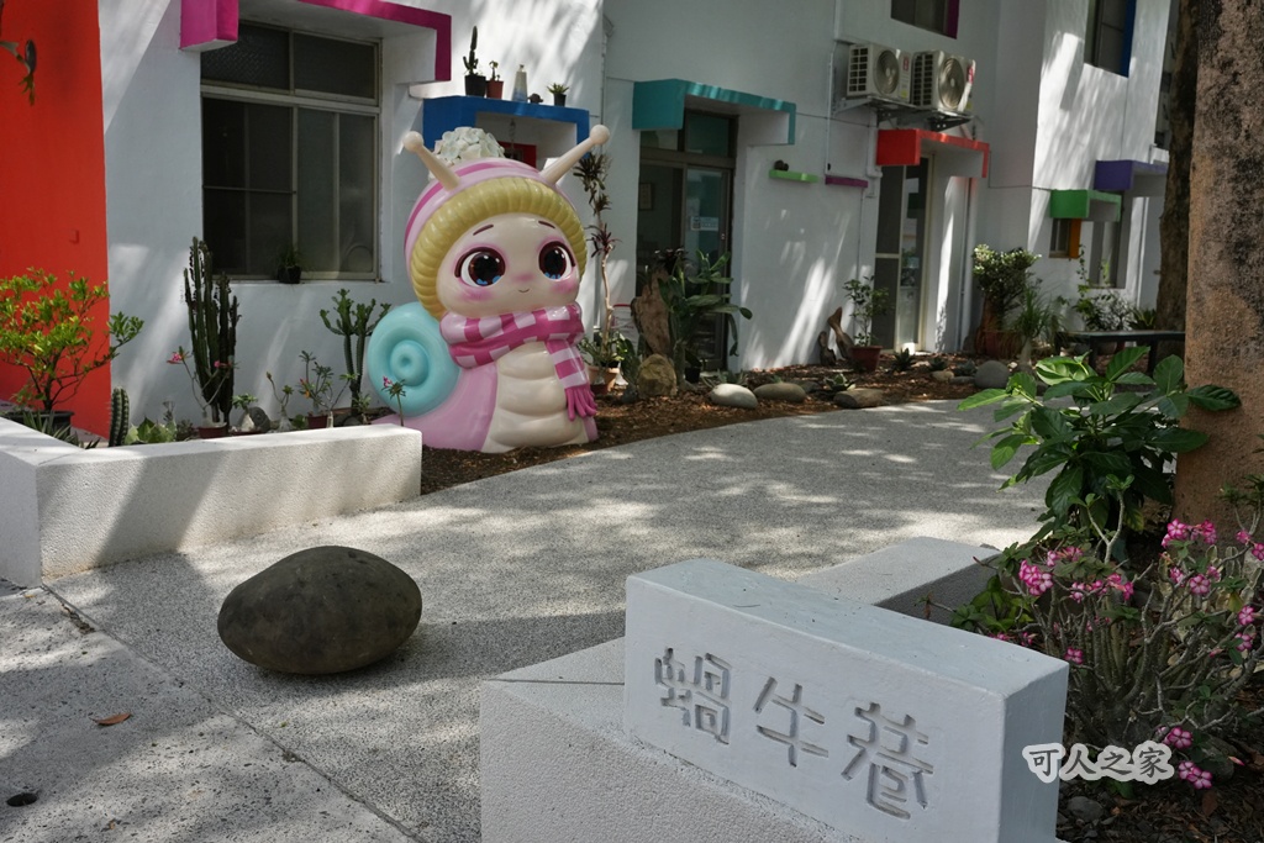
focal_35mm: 32
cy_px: 422
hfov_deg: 58.0
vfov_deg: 40.5
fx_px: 1141
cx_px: 632
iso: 2000
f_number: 8
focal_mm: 32.5
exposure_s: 1/1600
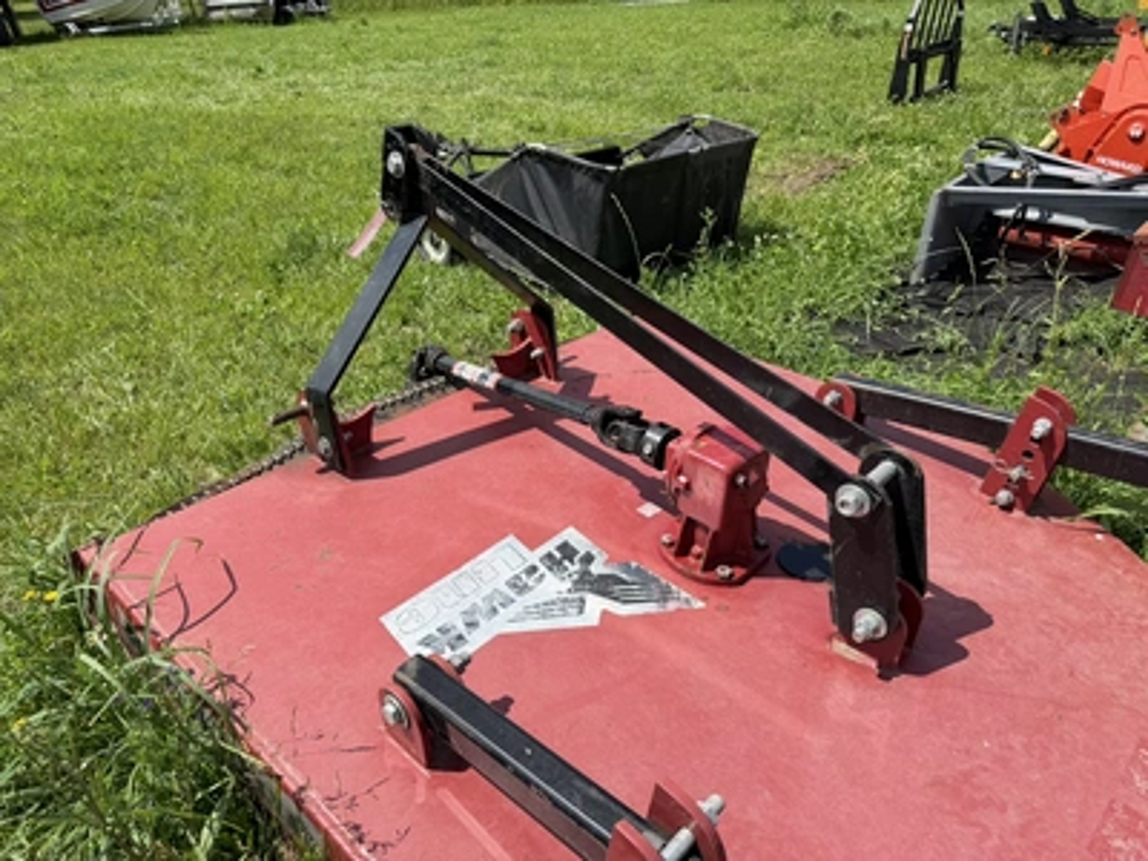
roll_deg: +6.8
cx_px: 574
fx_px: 796
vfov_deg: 56.8
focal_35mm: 24
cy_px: 430
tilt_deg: -30.1
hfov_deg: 71.6
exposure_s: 1/3425
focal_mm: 6.76
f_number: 1.78
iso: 80
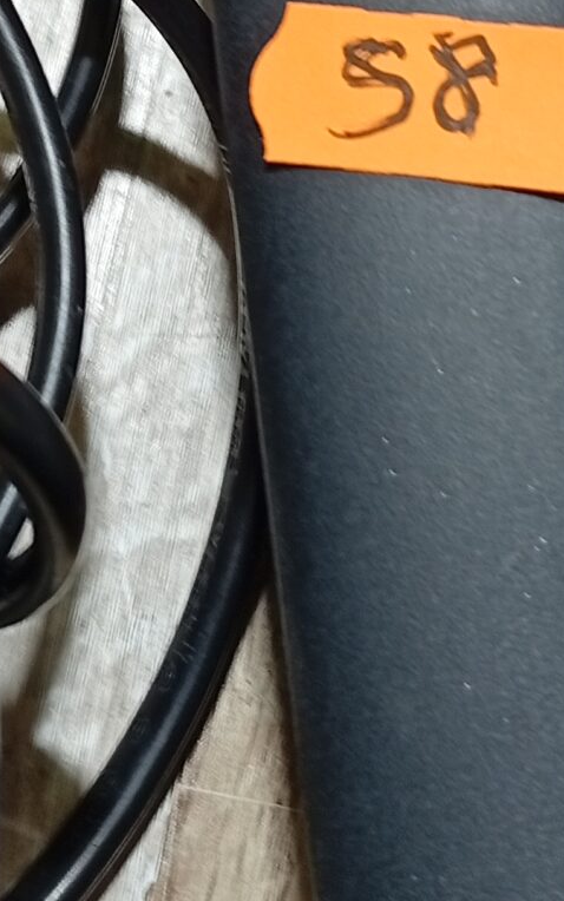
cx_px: 33
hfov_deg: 13.5
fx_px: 2359
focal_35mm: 96
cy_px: 33
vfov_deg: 21.0
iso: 138
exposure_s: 1/50
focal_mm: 3.98
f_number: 1.8
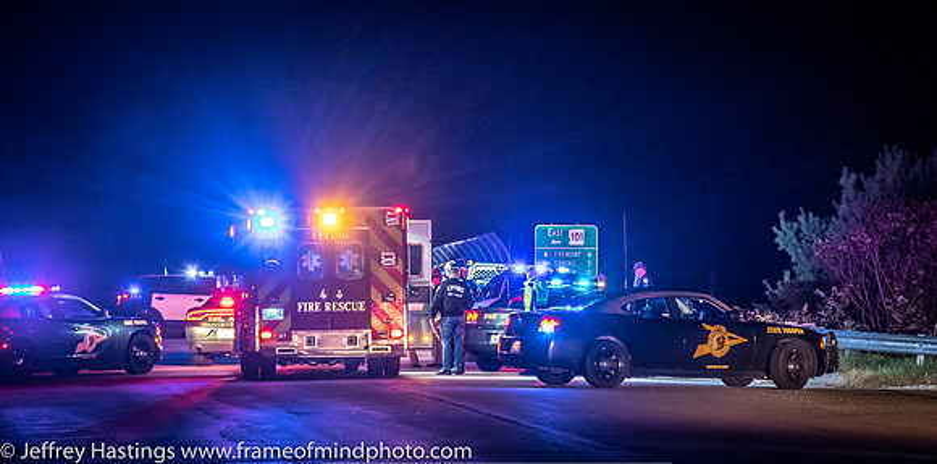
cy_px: 259
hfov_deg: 12.1
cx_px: 450
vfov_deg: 6.0
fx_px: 4432
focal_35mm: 183
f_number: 4.5
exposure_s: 1/40
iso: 2000
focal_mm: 105
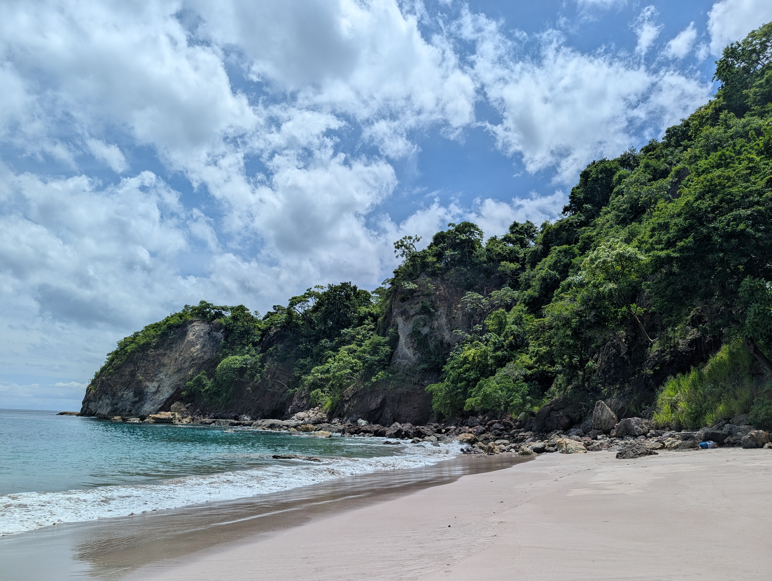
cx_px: 386
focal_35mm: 24
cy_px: 290
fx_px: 536
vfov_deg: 56.9
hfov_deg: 71.5
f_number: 1.68
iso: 21
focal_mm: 6.9
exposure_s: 1/2786
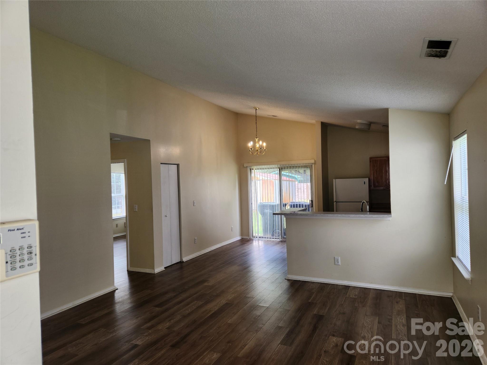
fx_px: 324
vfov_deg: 58.9
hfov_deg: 73.9
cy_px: 182
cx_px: 244
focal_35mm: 23
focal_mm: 5.4
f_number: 1.8
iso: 80
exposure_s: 1/180
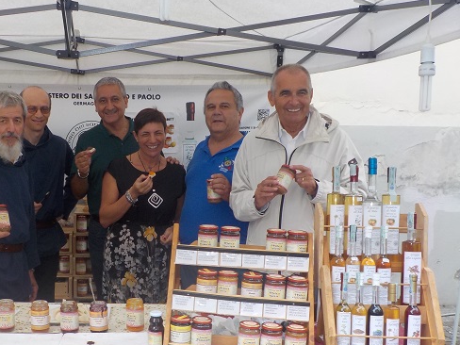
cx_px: 141
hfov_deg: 43.0
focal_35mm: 43
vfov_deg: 33.5
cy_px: 213
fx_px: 571
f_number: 3.3
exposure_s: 1/160
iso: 125
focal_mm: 4.1
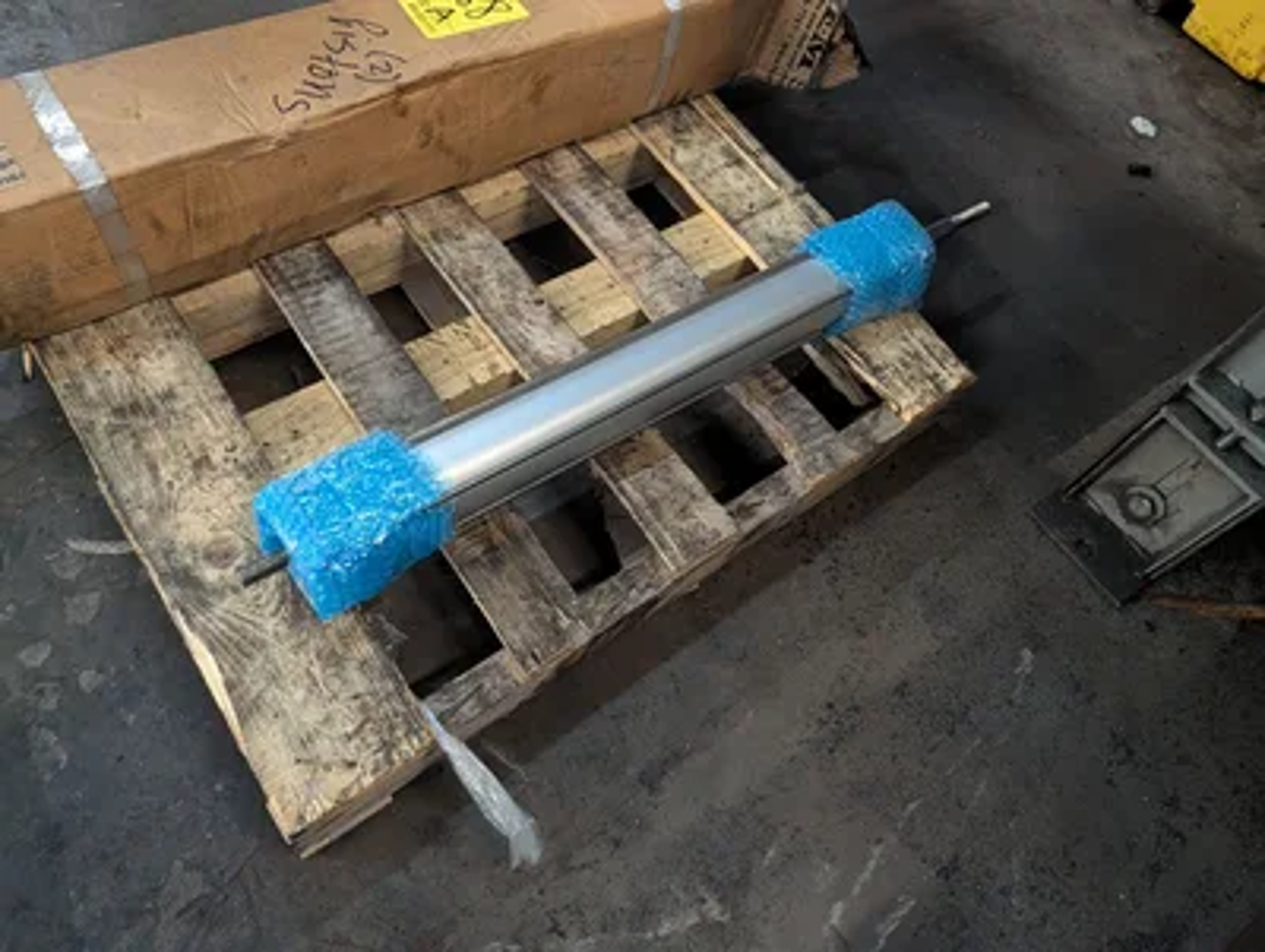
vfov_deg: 56.9
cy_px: 476
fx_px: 878
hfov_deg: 71.5
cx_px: 632
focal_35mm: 24
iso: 1954
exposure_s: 1/120
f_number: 1.68
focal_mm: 6.9
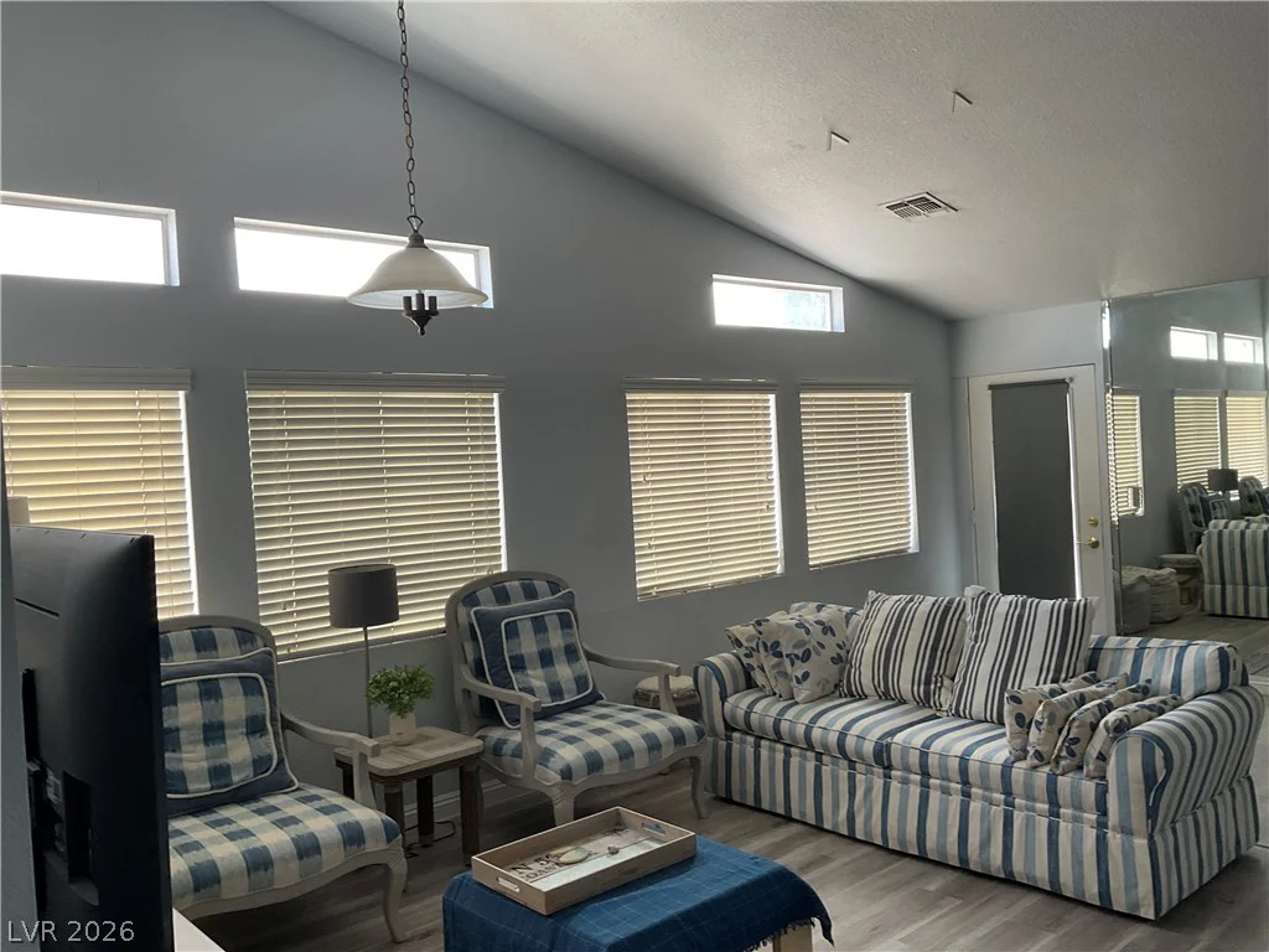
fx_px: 1063
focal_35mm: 29
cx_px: 634
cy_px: 476
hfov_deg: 61.7
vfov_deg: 48.2
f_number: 1.8
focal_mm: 3
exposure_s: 1/60
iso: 32
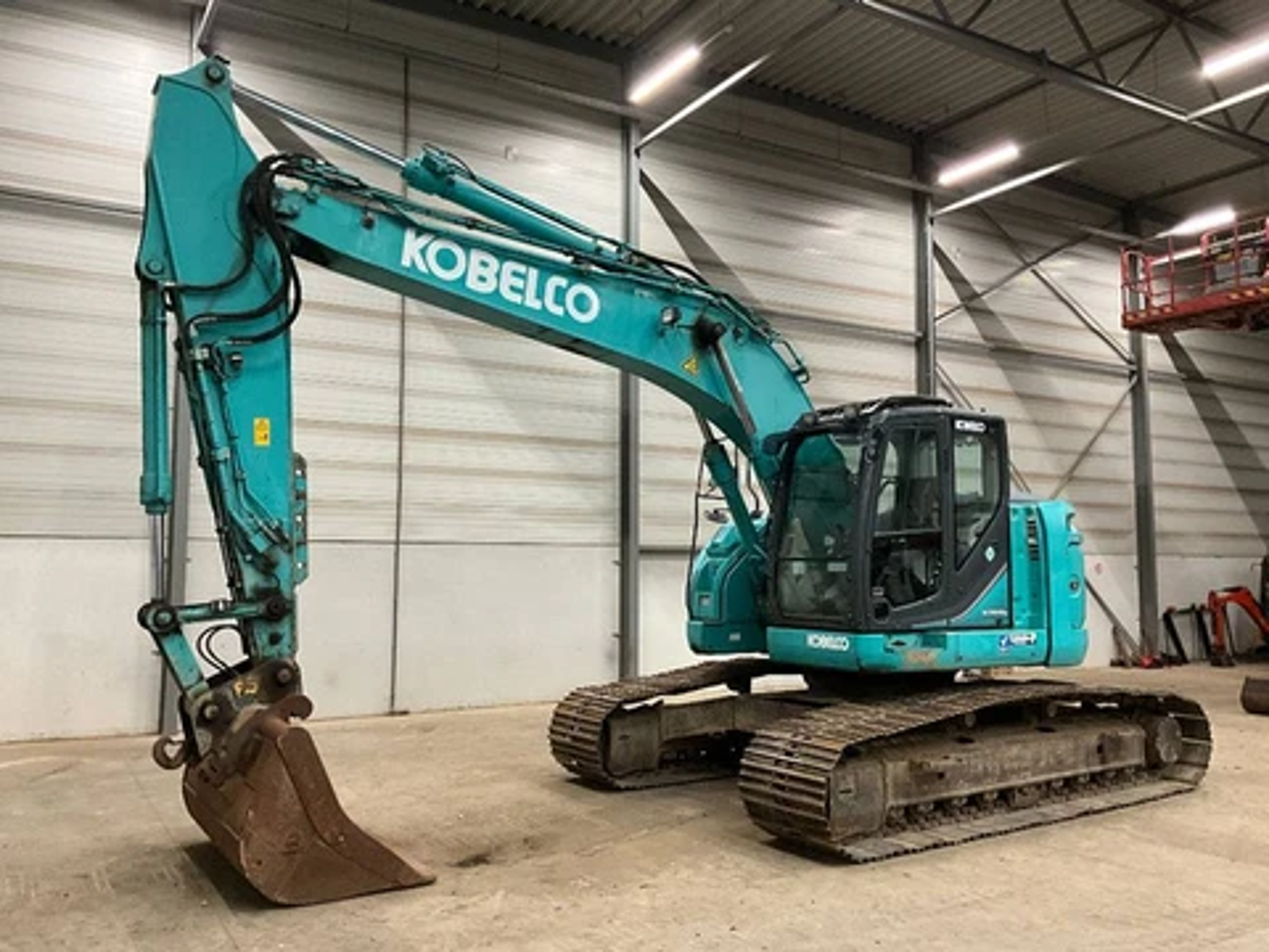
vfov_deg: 48.2
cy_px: 476
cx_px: 634
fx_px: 1063
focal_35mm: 29
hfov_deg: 61.7
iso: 200
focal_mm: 3
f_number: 1.8
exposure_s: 1/60
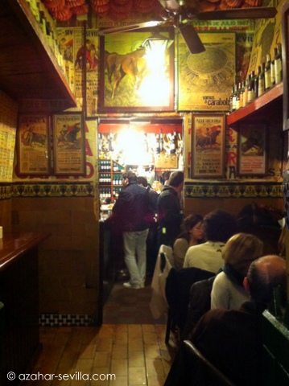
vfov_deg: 52.7
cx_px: 144
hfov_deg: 40.6
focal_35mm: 35
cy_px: 193
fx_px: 390
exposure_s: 1/15
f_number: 2.8
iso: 800
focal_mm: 3.85
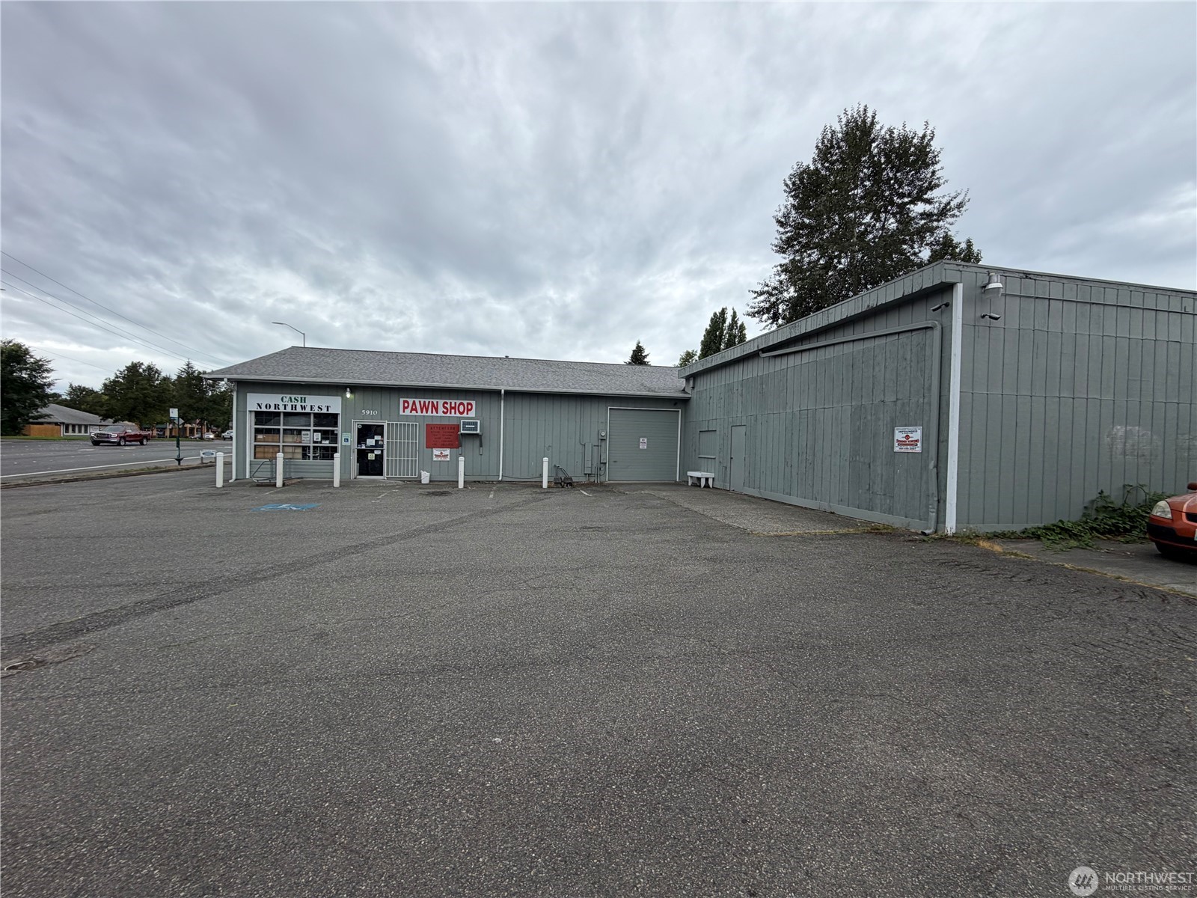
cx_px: 598
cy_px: 449
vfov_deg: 85.7
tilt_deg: -0.9
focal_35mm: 14
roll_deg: -1.0
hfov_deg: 102.1
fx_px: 484
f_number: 2.2
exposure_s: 1/502
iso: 50
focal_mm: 2.22
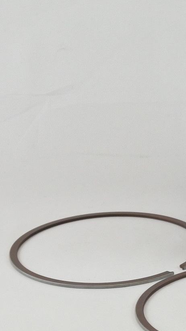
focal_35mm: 111
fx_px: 973
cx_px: 312
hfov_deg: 10.4
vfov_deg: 19.3
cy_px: 155
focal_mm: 16.8
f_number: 4.5
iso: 400
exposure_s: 1/160
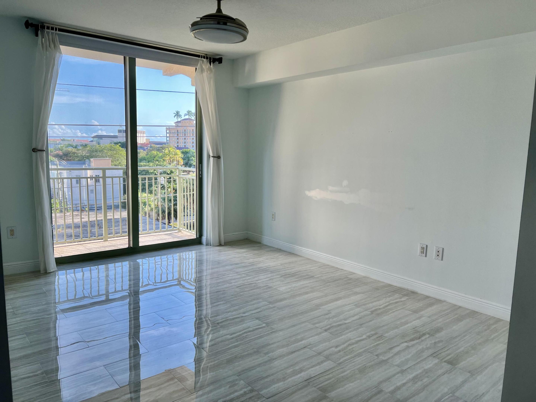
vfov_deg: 53.1
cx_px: 268
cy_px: 201
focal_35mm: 26
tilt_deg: -7.4
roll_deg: -1.0
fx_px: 403
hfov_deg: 67.3
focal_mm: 5.7
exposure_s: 1/323
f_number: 1.5
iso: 50
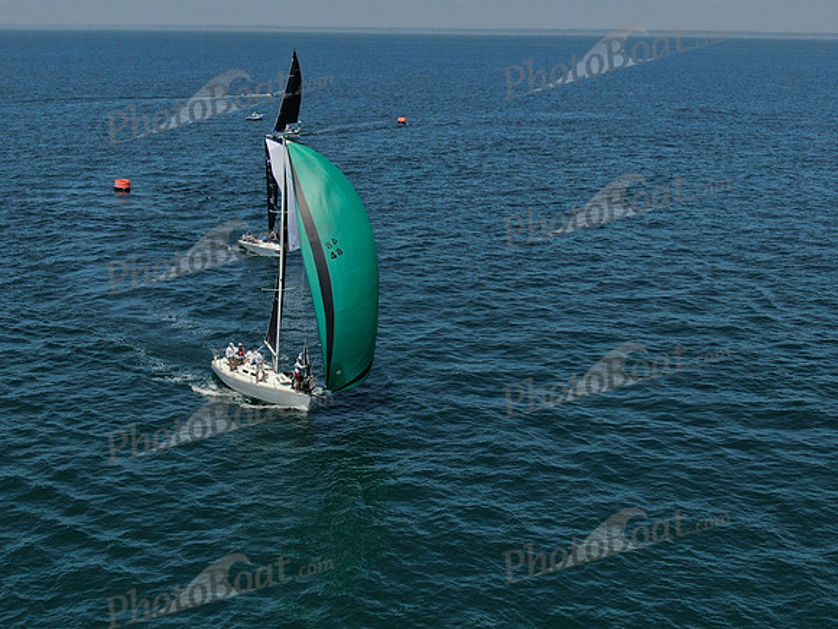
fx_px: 1162
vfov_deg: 30.3
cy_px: 314
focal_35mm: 48
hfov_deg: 39.7
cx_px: 419
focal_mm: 8.6
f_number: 3.8
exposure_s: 1/1250
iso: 100
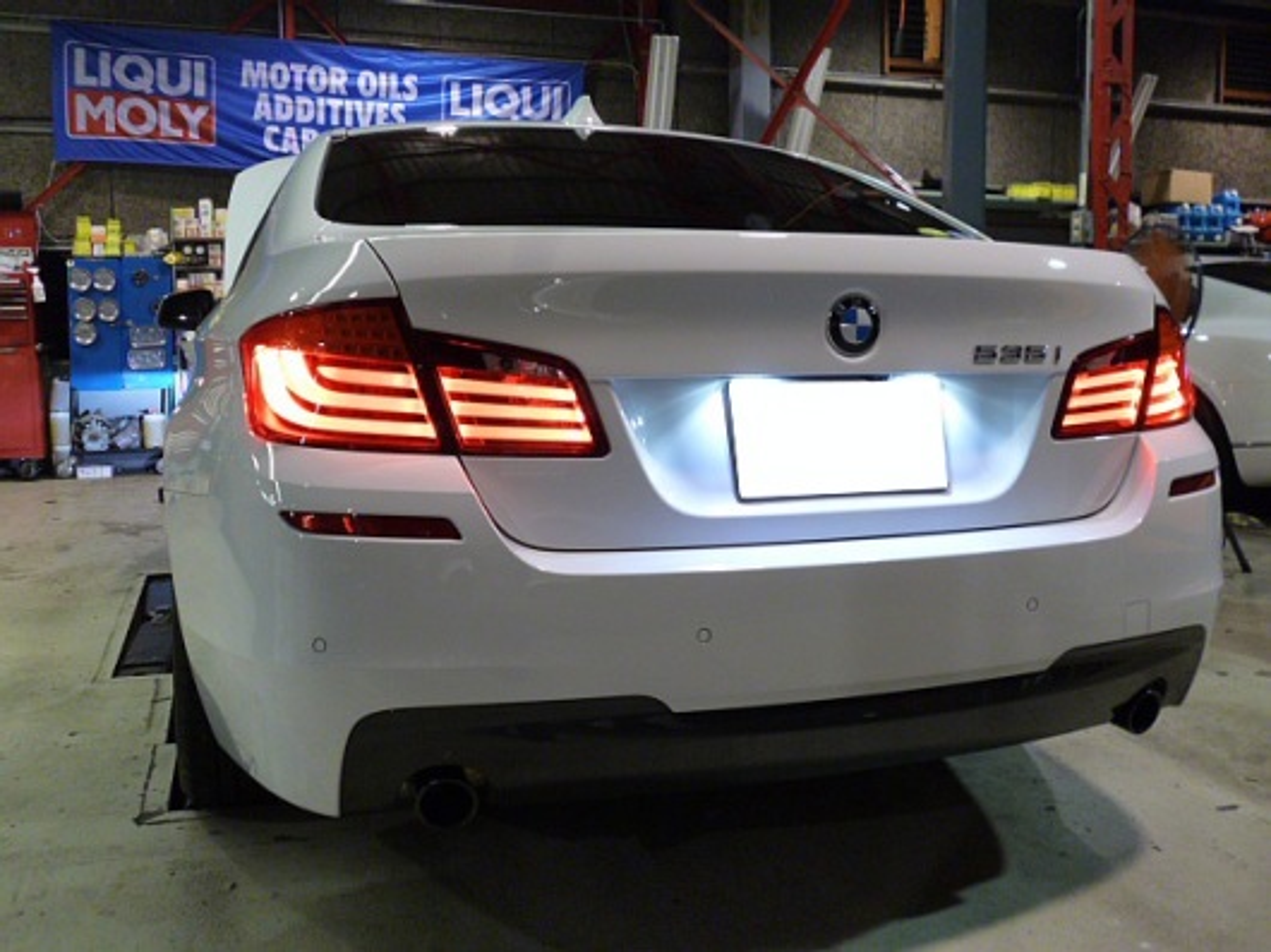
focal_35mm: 32
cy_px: 476
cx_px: 636
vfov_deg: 44.1
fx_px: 1174
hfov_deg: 56.8
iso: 400
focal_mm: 5.7
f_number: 2.9
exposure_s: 1/40
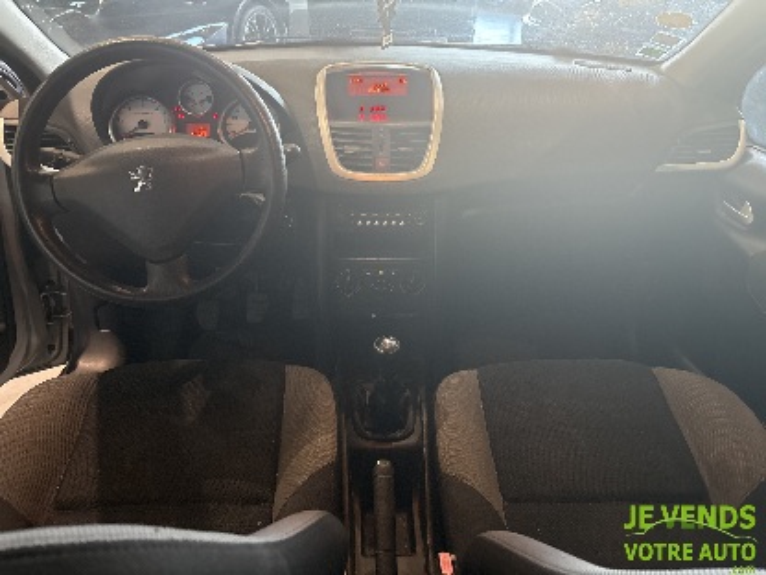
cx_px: 383
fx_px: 575
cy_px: 288
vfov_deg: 53.1
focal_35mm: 26
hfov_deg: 67.3
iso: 500
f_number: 1.6
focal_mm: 5.96
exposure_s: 1/33
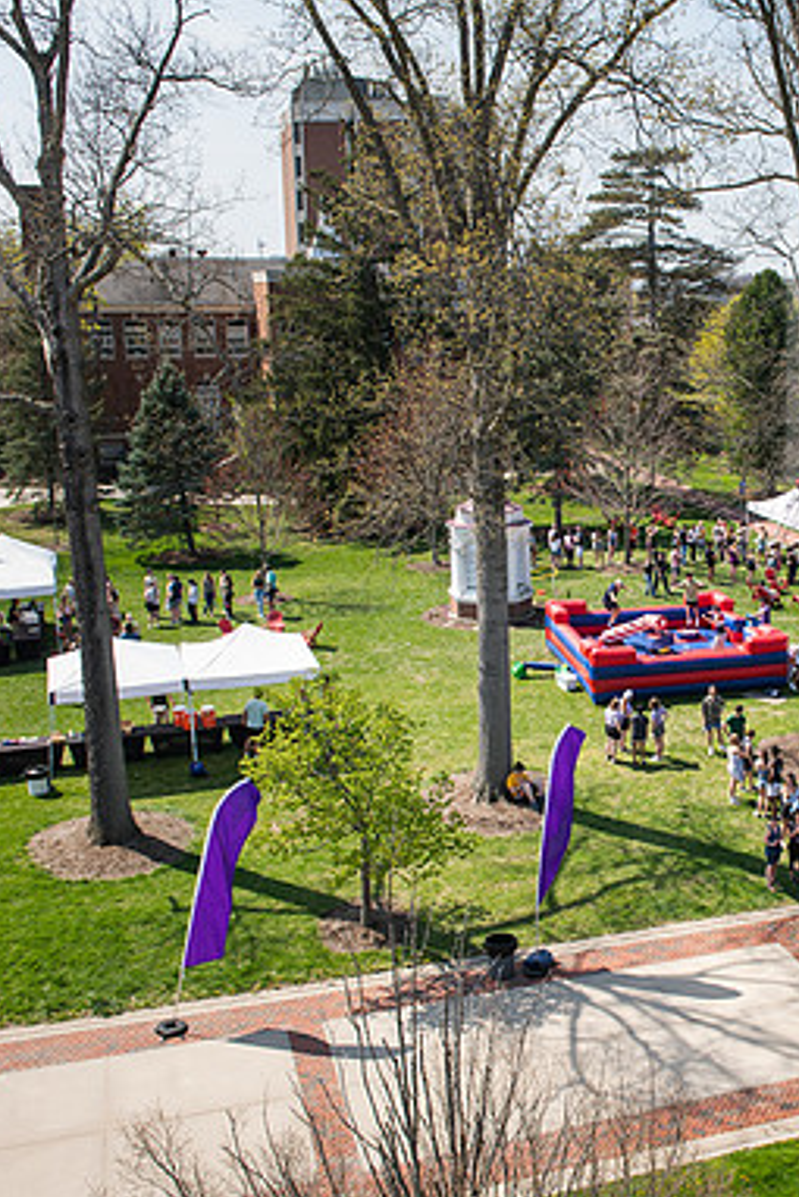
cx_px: 692
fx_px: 1364
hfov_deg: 31.4
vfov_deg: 47.4
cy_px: 600
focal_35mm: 41
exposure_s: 1/320
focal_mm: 27
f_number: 5.6
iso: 160
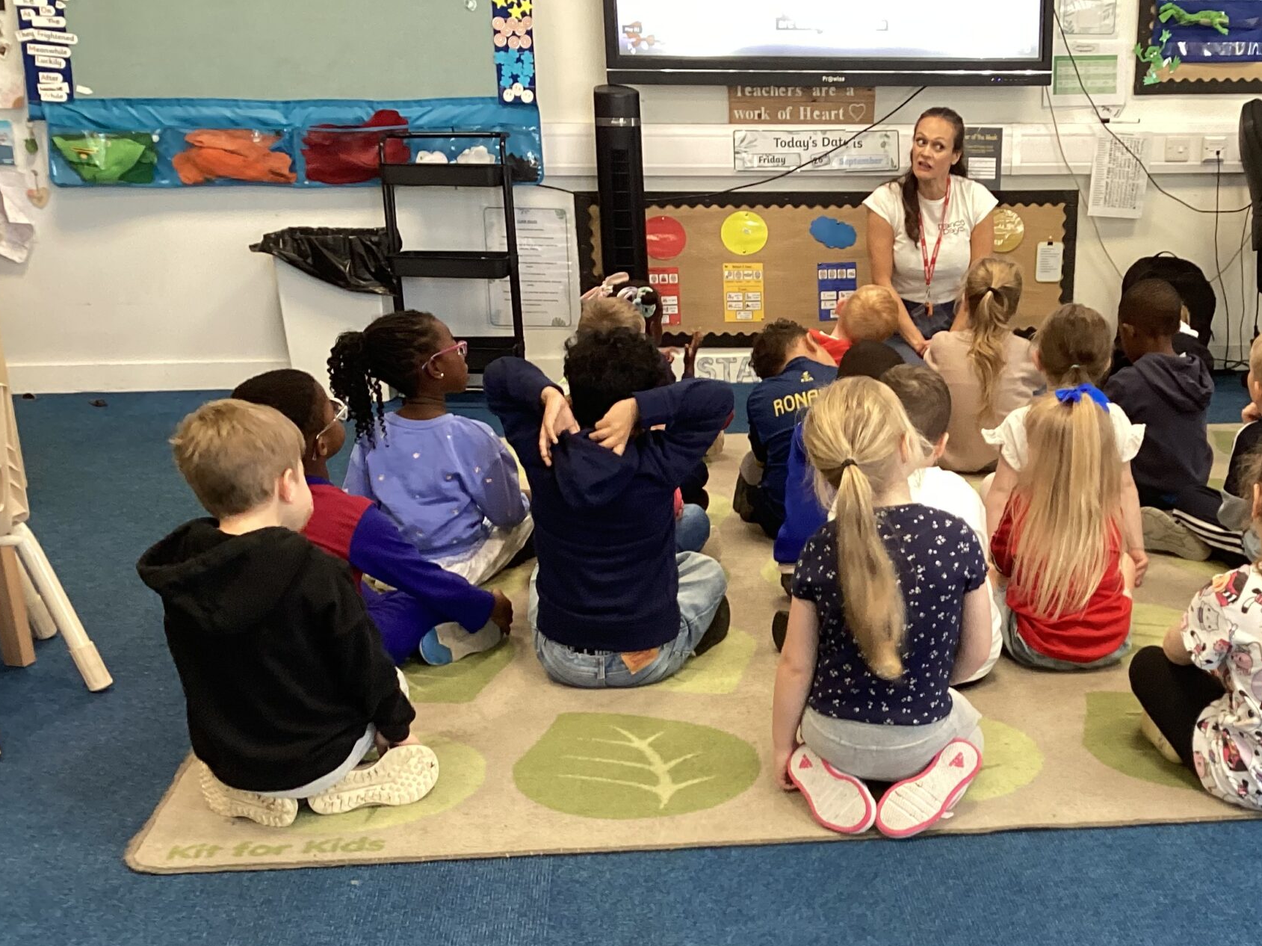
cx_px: 900
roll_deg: -0.7
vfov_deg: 30.4
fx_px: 1713
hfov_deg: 39.6
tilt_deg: -21.1
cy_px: 705
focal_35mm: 47
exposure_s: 1/50
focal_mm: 3.3
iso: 160
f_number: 2.4
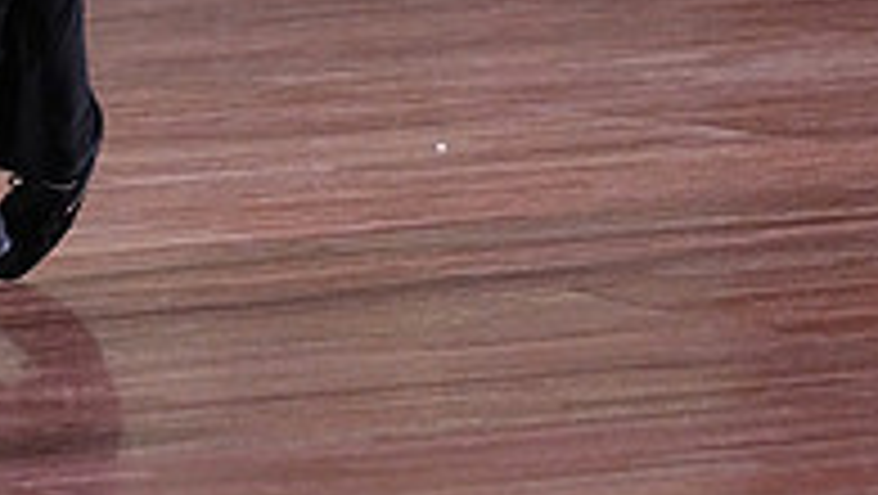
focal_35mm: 371
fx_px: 8643
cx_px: -243
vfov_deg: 3.3
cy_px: -340
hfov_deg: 5.8
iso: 8000
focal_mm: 119
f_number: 5.6
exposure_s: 1/400
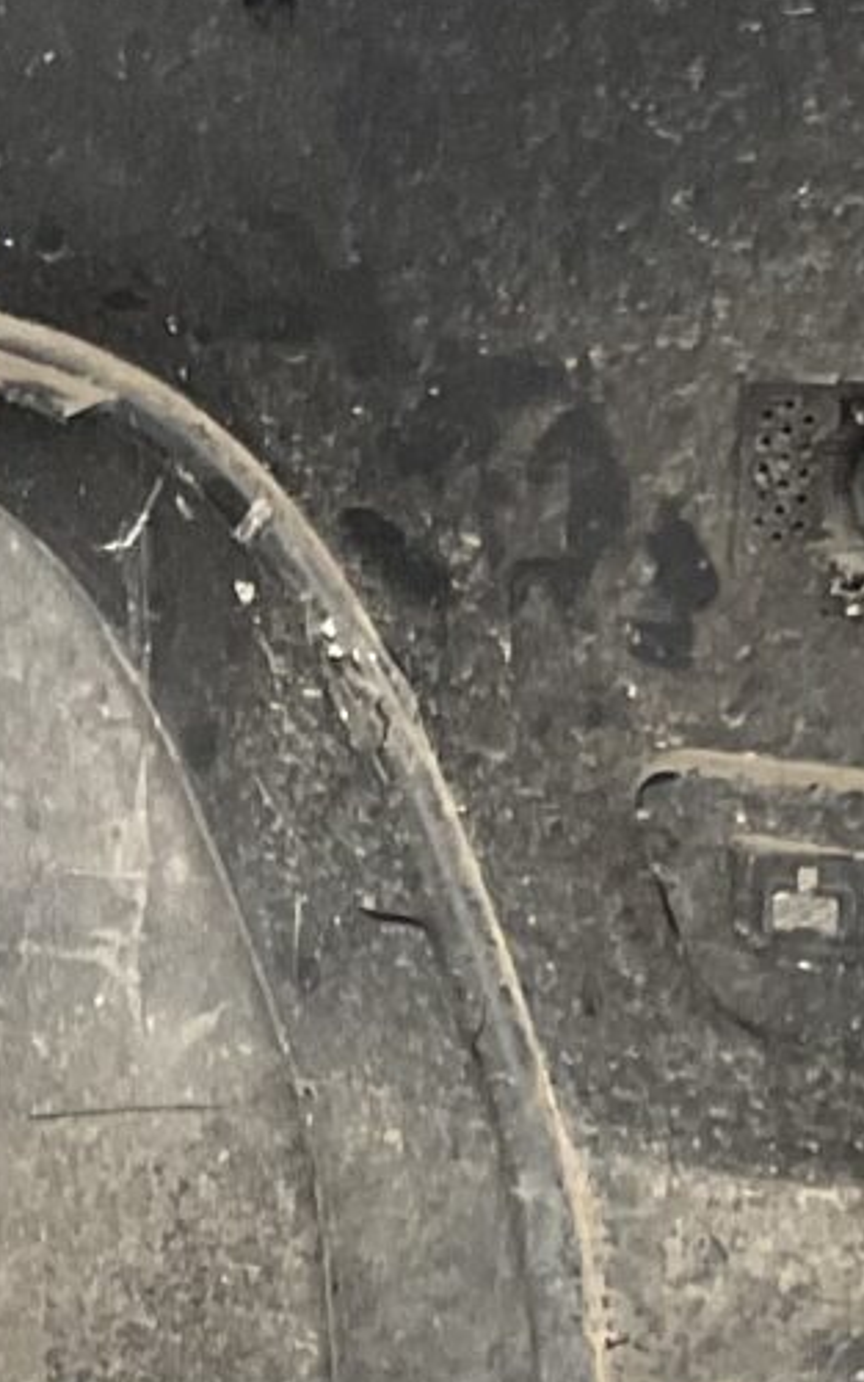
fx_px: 5917
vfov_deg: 13.2
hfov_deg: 8.3
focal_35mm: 157
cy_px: 1197
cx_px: -213
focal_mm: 3
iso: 80
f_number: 1.8
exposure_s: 1/60
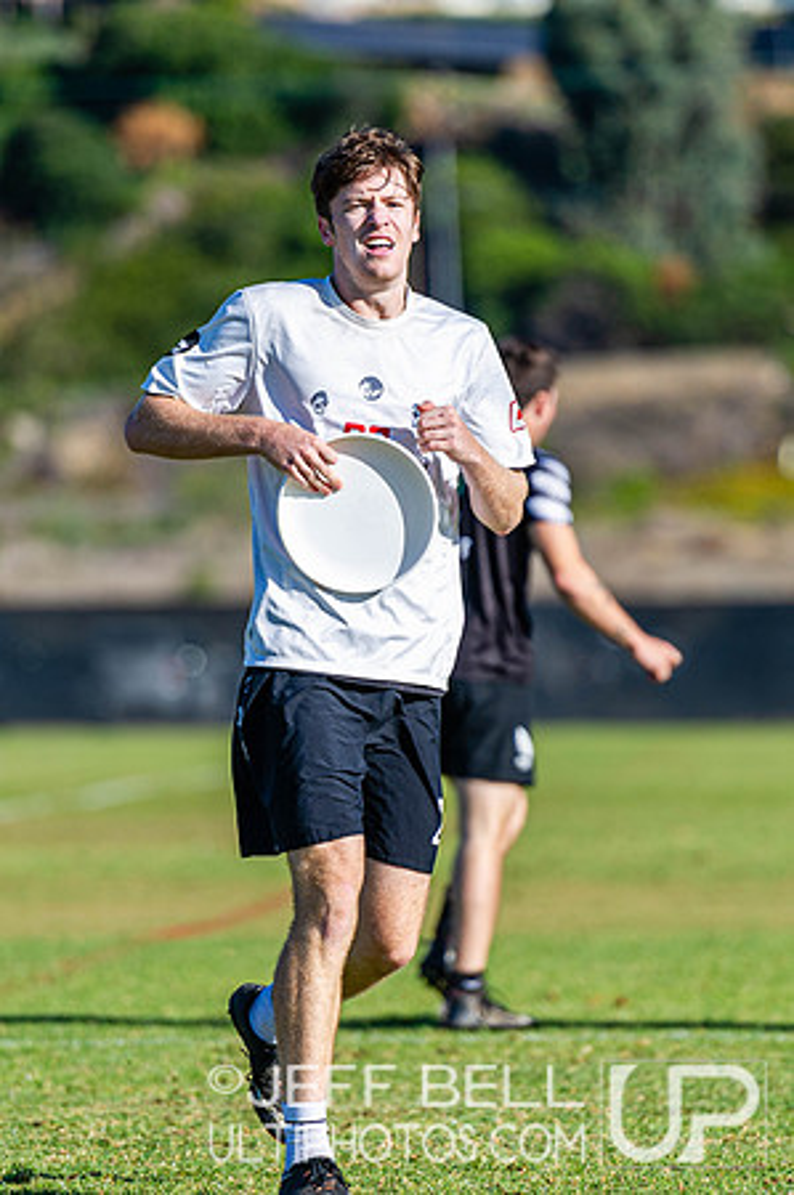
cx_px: 397
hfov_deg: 4.6
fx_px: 9959
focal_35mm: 300
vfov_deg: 6.9
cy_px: 598
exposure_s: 1/3200
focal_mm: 200
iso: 200
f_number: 2.8
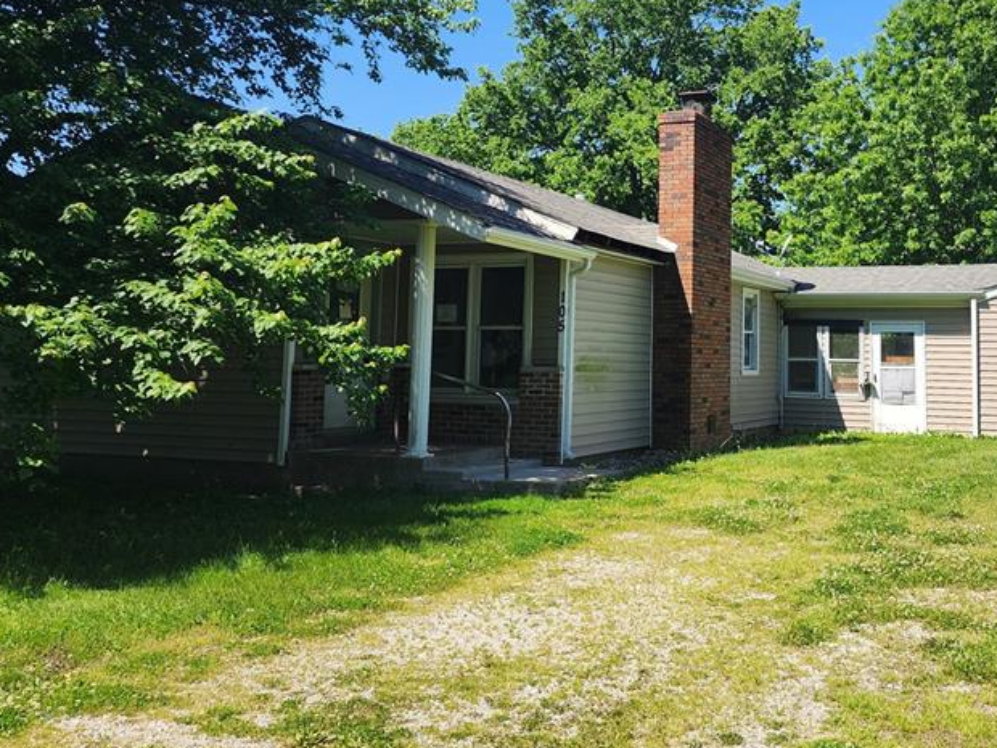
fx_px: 1094
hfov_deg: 47.7
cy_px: 243
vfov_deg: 37.3
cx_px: 704
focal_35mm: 38
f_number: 1.8
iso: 12
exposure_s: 1/722
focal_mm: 6.4
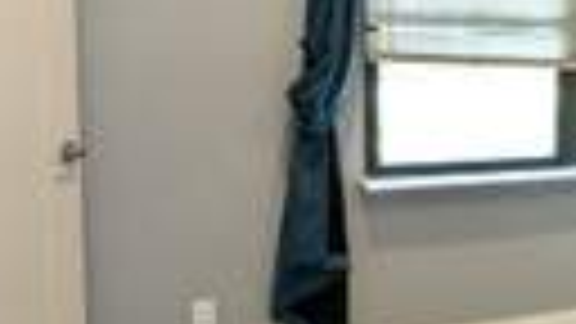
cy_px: 144
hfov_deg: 31.9
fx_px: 748
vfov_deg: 24.4
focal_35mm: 49
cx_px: 752
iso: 53
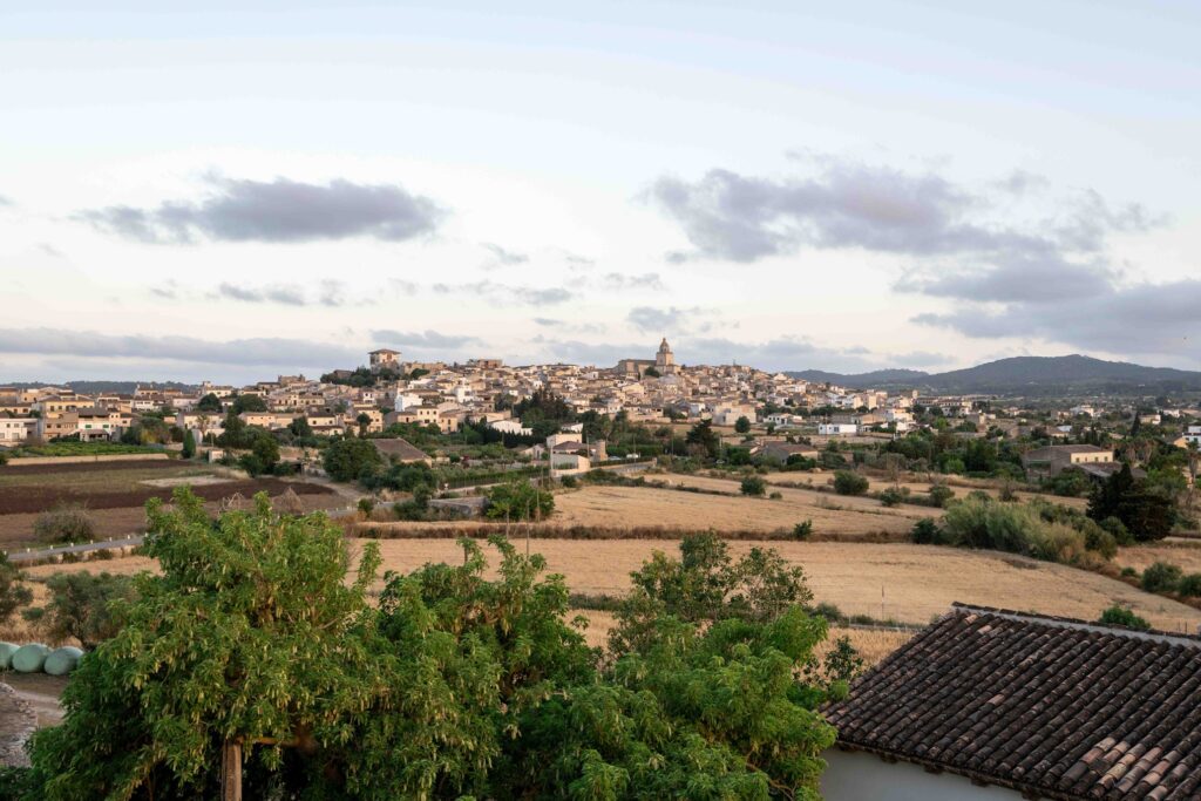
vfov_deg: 35.1
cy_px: 400
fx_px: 1268
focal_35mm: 38
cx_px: 600
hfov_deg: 50.7
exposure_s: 1/250
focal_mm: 38
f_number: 5.6
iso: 400
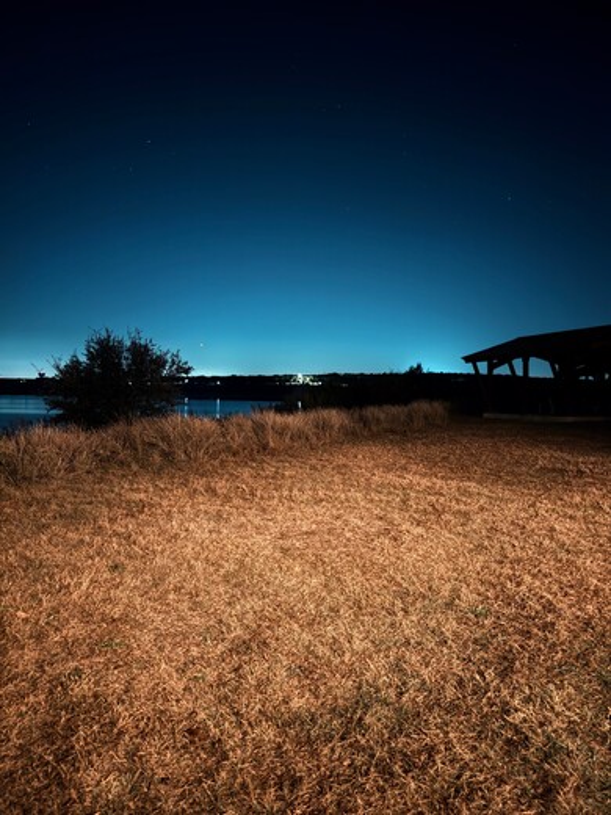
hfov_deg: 56.8
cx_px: 306
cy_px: 408
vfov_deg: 71.6
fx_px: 565
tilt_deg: -1.4
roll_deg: +0.0
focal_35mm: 24
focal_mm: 6.76
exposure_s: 1/2
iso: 1600
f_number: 1.78
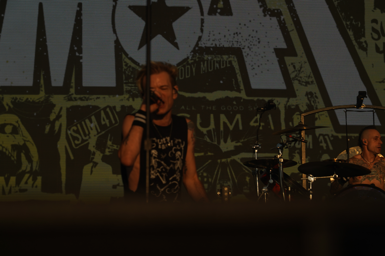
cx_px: 192
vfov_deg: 13.0
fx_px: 1123
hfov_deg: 19.5
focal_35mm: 105
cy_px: 128
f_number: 8
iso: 100
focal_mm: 105
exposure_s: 1/800
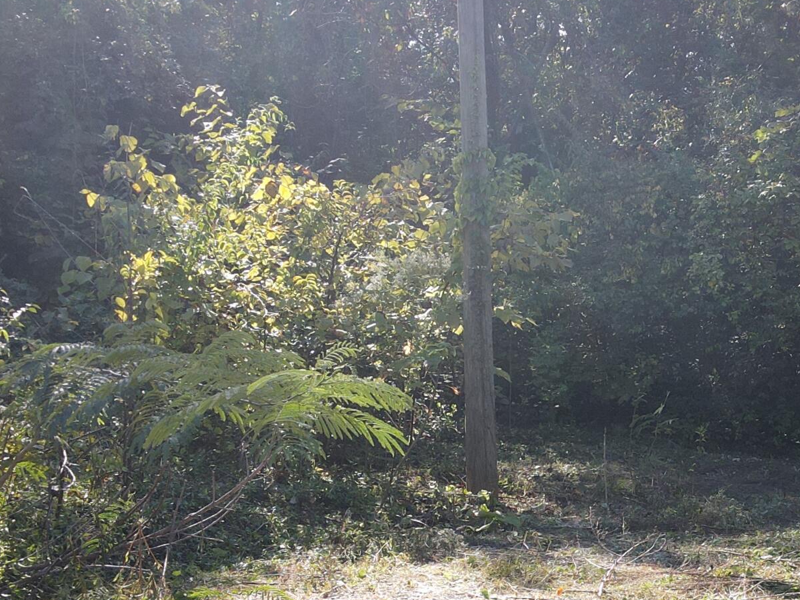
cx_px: 611
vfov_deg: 24.1
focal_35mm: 60
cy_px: 474
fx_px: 1387
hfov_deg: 31.5
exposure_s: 1/180
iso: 100
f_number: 2.8
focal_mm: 4.5
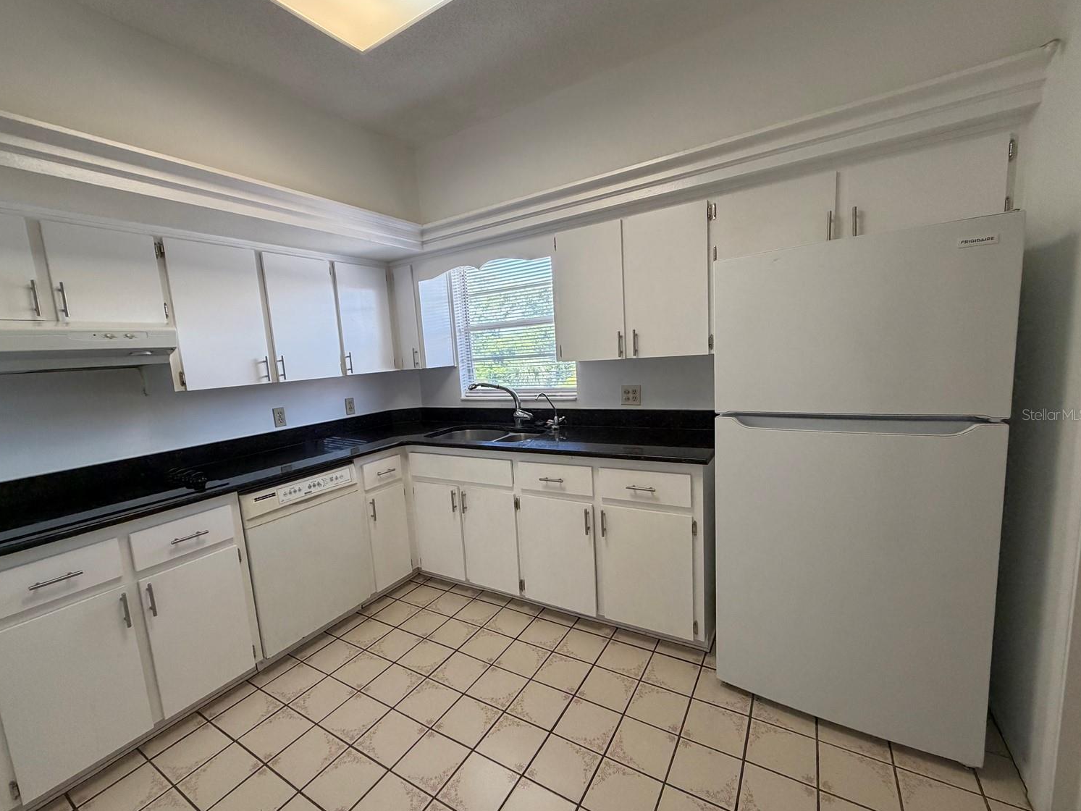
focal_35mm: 15
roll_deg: +4.5
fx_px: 468
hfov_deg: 98.1
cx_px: 511
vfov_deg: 81.7
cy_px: 414
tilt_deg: -7.7
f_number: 2.2
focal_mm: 2.22
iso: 320
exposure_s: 1/120
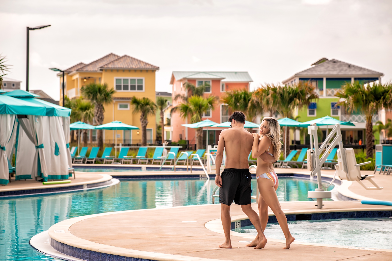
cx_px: 196
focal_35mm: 105
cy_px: 130
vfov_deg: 13.0
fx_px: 1143
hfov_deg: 19.5
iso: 320
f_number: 4.5
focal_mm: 105
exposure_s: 1/400
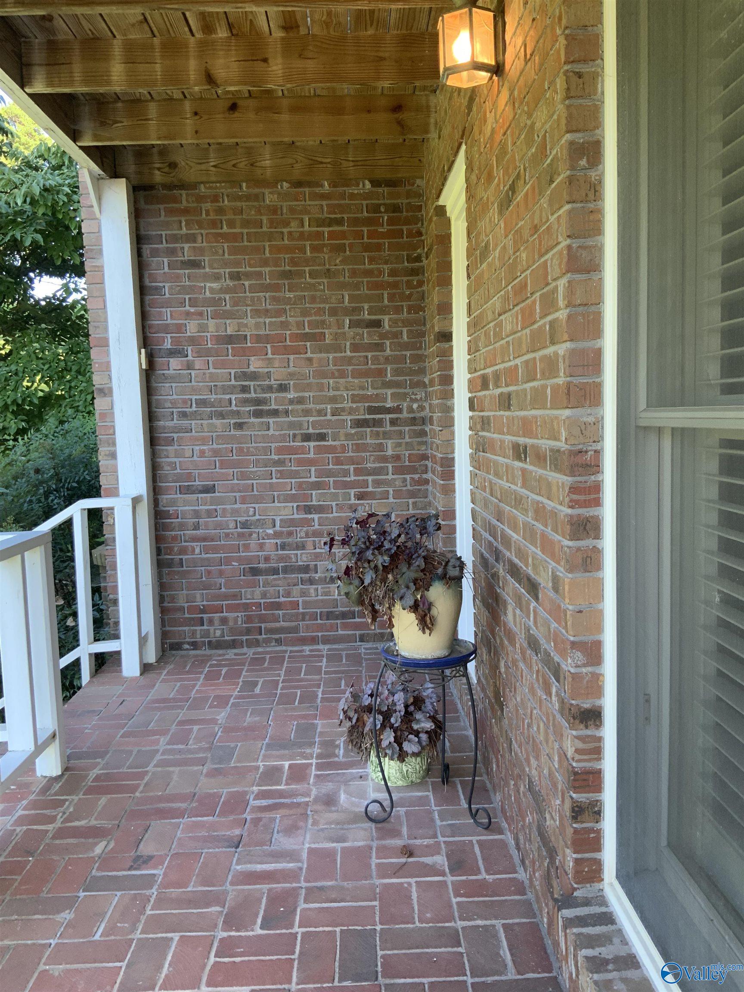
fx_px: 831
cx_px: 372
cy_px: 496
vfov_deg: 61.7
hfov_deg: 48.2
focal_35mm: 29
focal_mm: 3
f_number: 1.8
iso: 50
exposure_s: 1/122
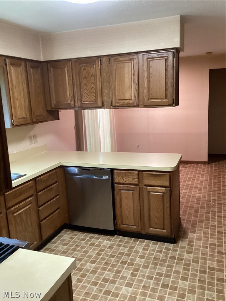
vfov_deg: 58.4
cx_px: 113
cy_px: 150
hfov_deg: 45.4
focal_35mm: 31
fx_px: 270
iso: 320
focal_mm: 3.3
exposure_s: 1/60
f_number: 2.4
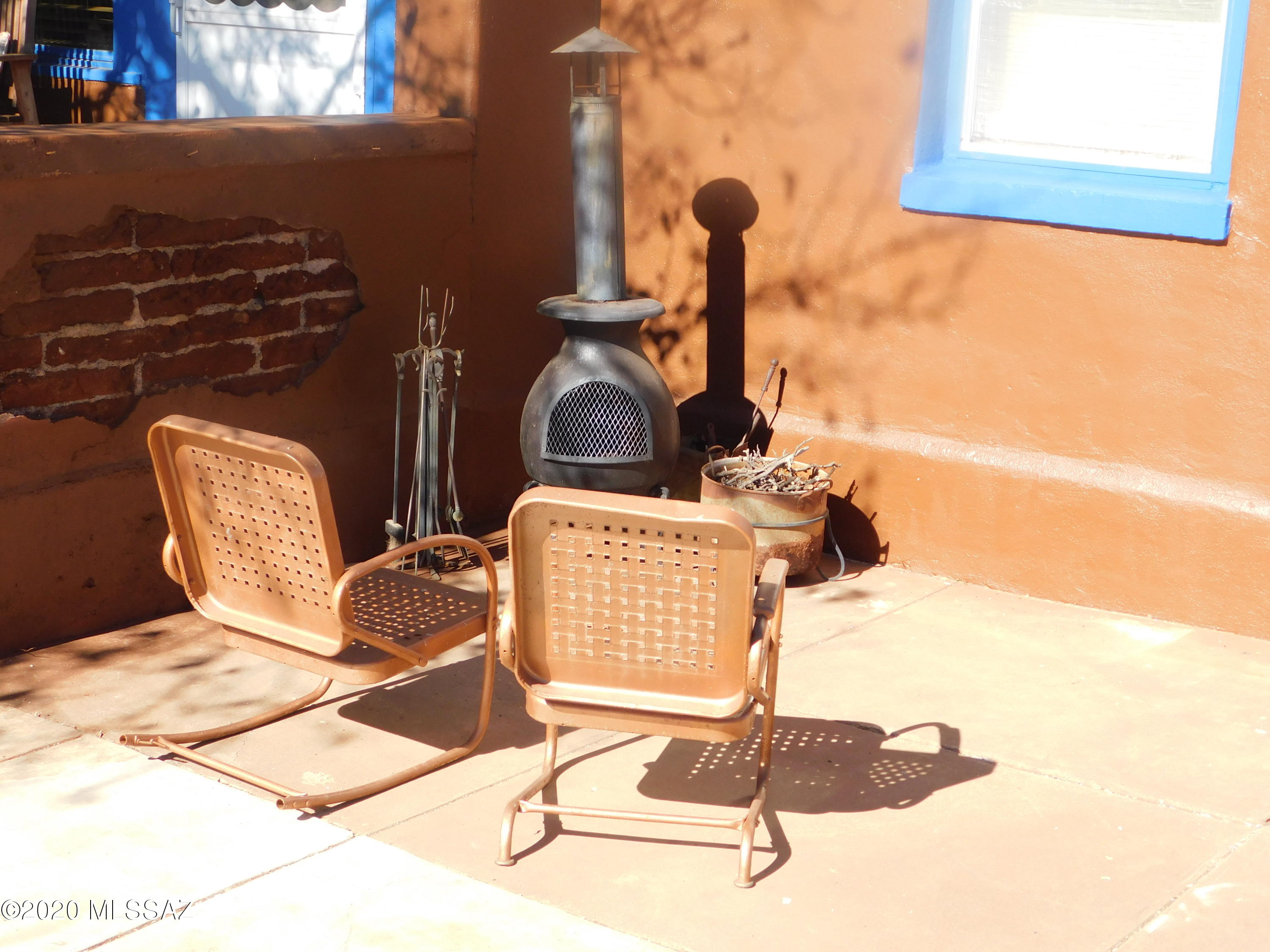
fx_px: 2165
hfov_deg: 32.7
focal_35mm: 59
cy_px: 476
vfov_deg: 24.8
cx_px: 635
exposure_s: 1/500
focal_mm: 10.4
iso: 125
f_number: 4
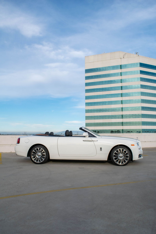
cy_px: 117
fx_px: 195
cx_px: 78
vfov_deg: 61.9
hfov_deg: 43.6
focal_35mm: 30
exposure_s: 1/1600
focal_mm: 20
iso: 400
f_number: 6.3
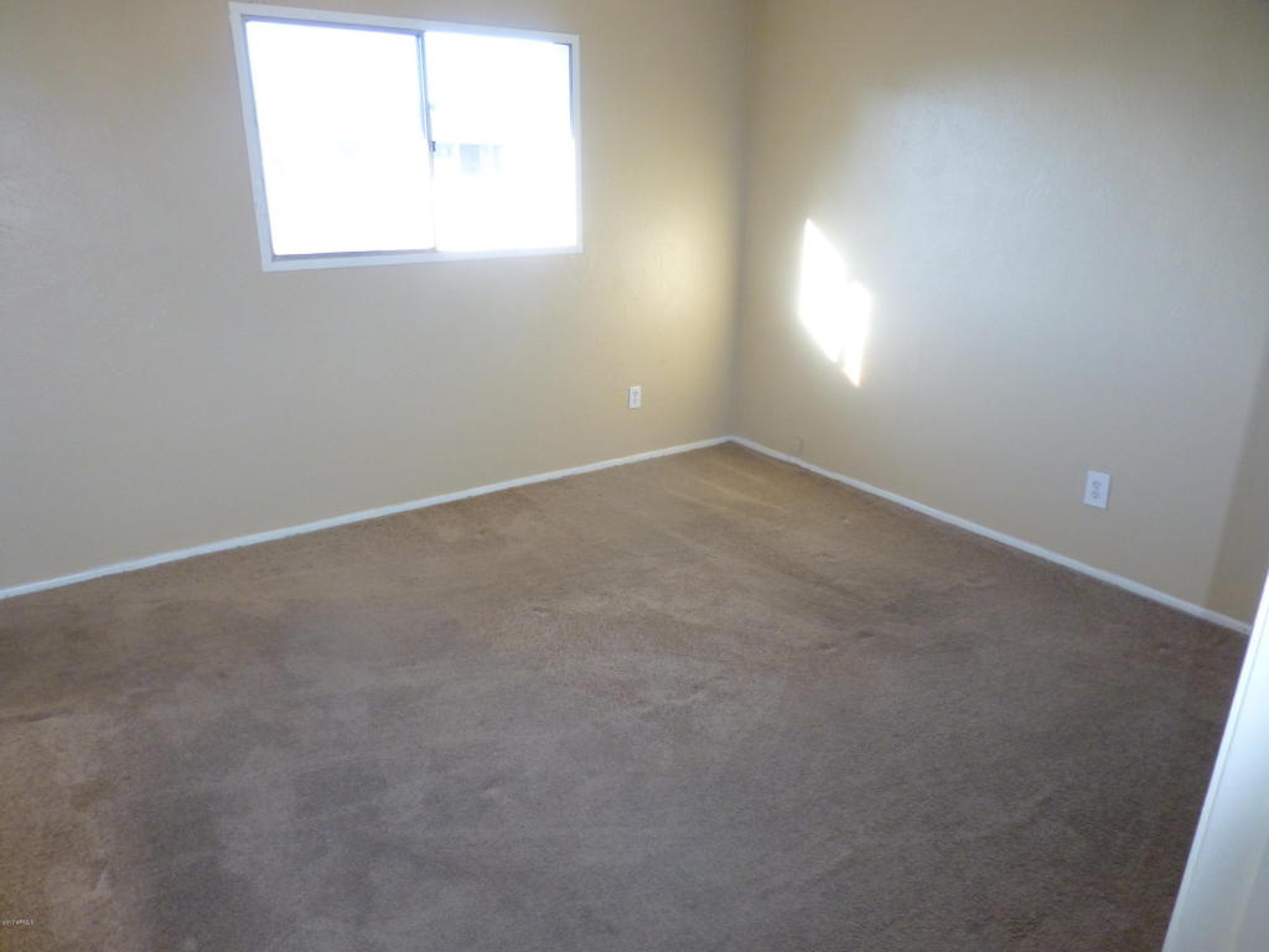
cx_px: 634
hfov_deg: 71.6
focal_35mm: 24
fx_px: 880
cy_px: 476
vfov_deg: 56.8
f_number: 3.3
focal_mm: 4.3
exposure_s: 1/60
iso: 250
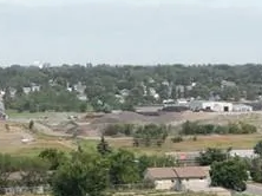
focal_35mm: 173
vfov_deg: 7.7
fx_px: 1308
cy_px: 548
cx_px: 407
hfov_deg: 11.0
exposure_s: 1/50
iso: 110
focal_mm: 12.29
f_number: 2.8
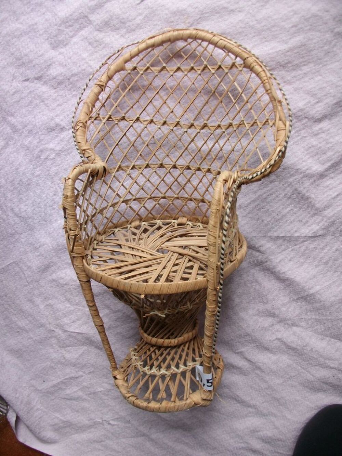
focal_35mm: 32
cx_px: 171
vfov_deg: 56.8
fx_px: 421
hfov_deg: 44.2
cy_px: 228
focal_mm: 5.7
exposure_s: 1/40
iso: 80
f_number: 2.9
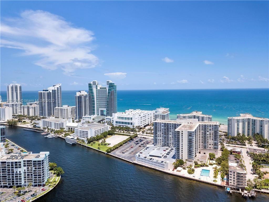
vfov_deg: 53.0
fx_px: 202
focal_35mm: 26
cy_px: 101
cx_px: 134
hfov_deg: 67.3
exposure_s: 1/200
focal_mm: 4.73
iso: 100
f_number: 2.2
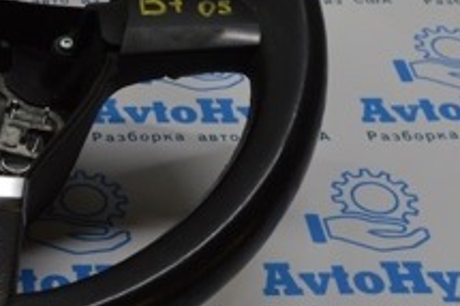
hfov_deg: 19.0
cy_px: 108
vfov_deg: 13.3
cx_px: -66
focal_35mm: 102
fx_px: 1308
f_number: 5.6
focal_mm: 23
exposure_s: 1/125
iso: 400
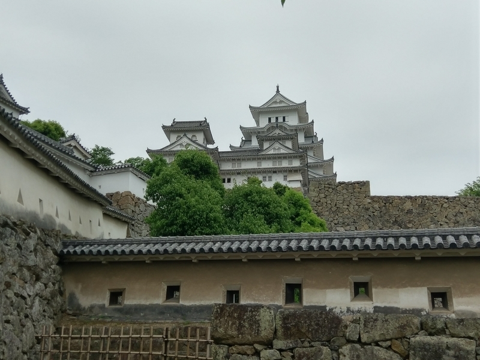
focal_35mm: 26
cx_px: 240
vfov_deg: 53.1
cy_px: 180
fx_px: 361
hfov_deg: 67.3
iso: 100
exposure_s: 1/932
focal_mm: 4.58
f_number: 1.8
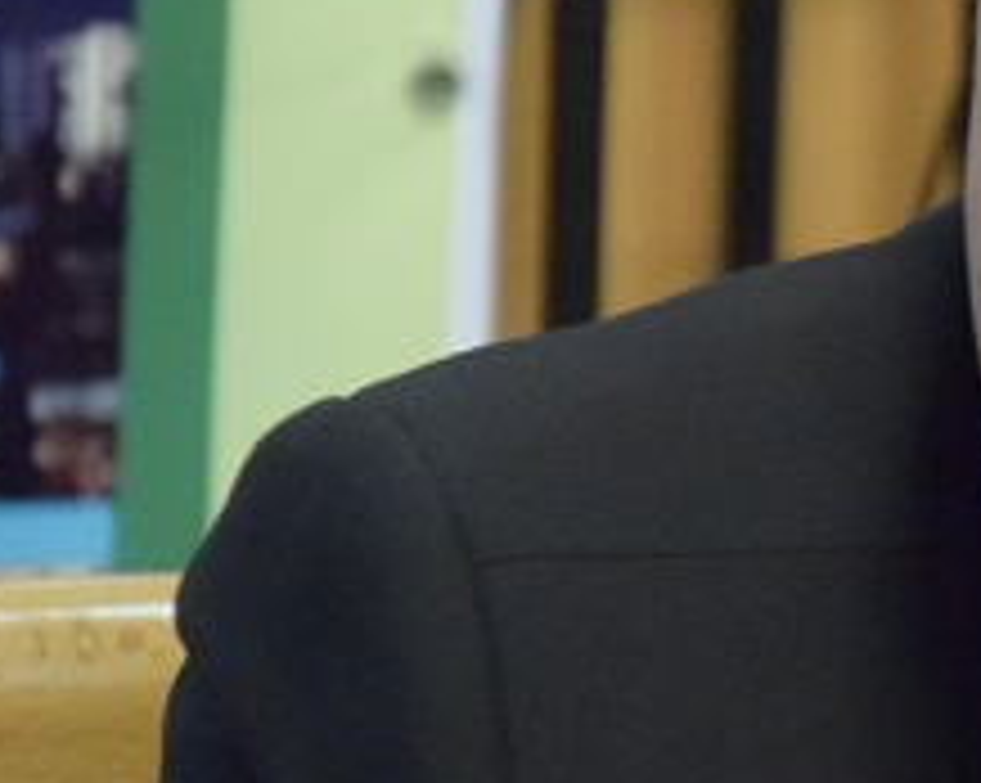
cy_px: 272
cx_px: 1552
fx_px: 13808
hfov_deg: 4.0
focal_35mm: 476
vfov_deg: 3.2
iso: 6400
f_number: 5.6
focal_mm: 92
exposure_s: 1/50
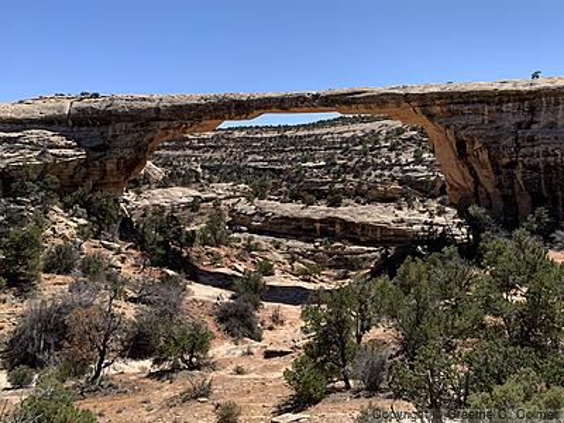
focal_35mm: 26
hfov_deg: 67.3
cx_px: 282
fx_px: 424
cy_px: 212
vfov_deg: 53.1
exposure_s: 1/1916
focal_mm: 4.25
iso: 25
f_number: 1.8
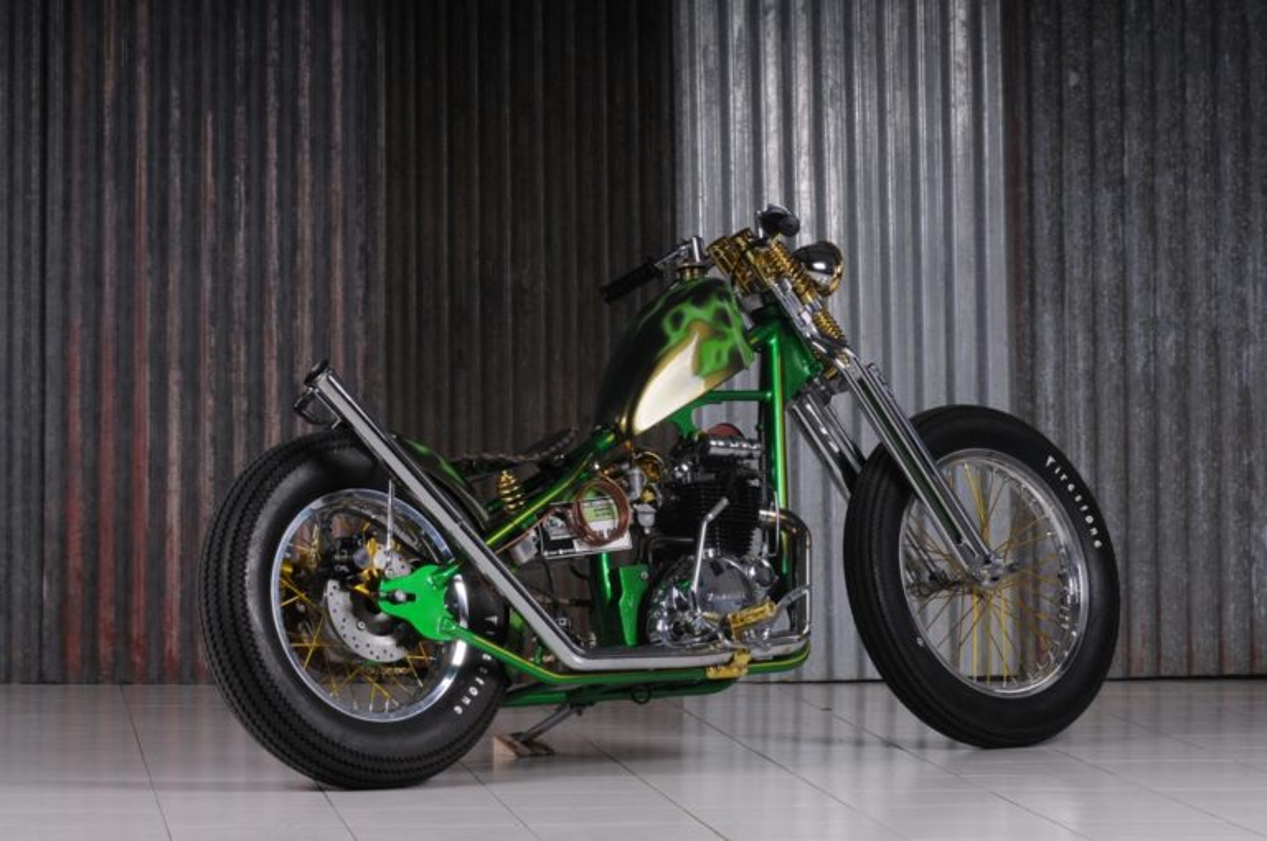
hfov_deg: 13.7
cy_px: 420
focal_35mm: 150
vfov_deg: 9.1
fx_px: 5272
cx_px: 634
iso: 400
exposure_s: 1/250
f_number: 16
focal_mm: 100
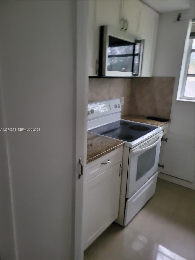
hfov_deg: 53.1
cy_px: 130
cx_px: 98
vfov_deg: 67.3
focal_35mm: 26
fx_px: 195
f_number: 1.8
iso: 800
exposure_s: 1/24
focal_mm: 5.4
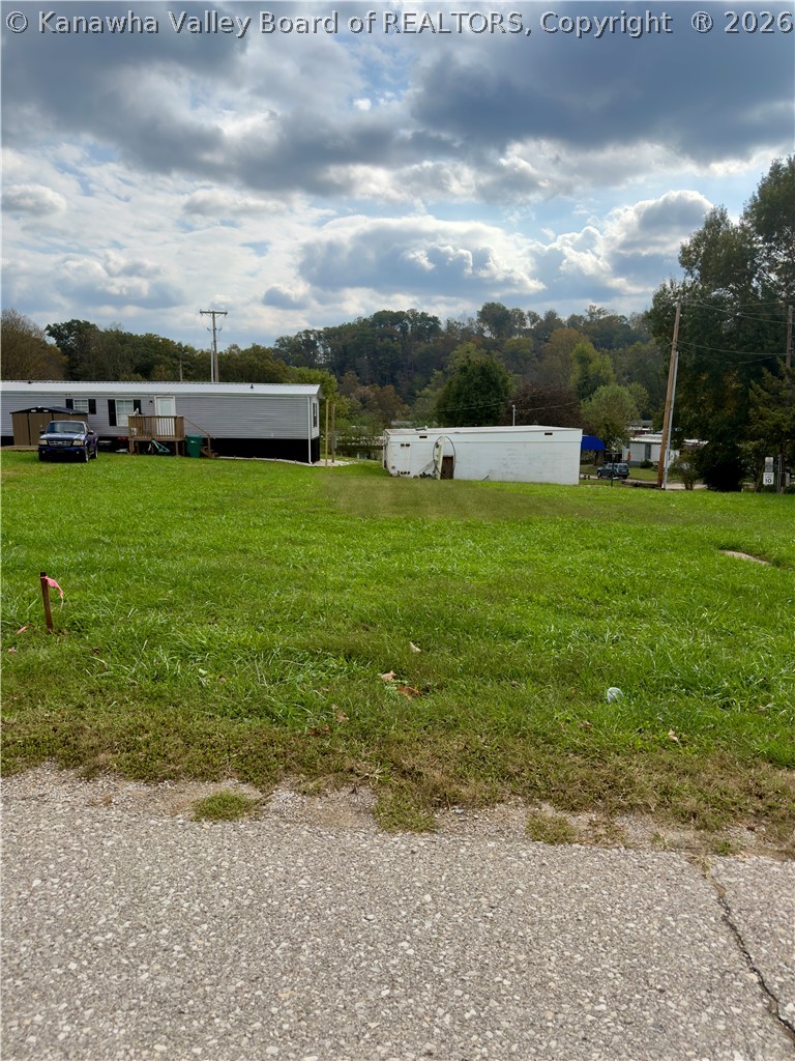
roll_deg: -0.6
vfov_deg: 71.6
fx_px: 735
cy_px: 530
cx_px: 398
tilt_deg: -10.6
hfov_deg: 56.8
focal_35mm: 24
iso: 64
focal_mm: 6.76
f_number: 1.78
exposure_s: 1/5618
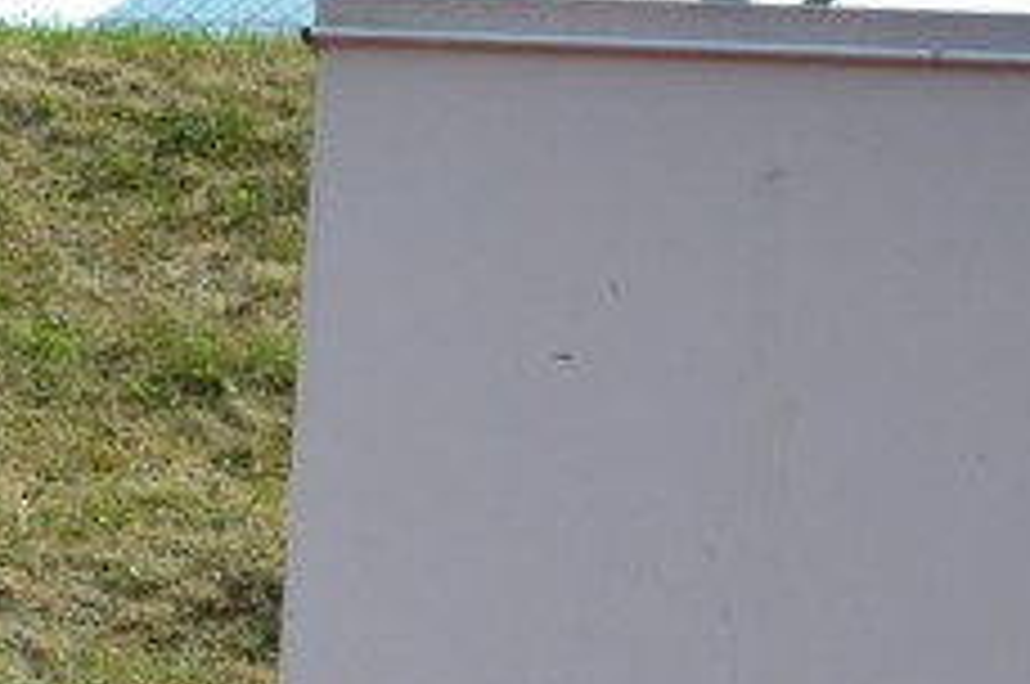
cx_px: -594
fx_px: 8828
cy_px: 1487
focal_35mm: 309
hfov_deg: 6.6
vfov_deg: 4.4
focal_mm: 46
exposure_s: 1/800
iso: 400
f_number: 5.3
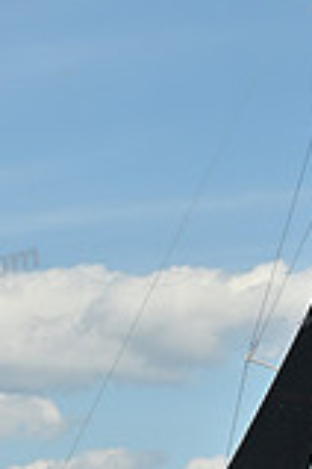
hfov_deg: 5.4
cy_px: 106
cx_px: 193
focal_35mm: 256
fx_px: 3328
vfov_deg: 8.0
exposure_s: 1/1250
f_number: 8
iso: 250
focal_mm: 70
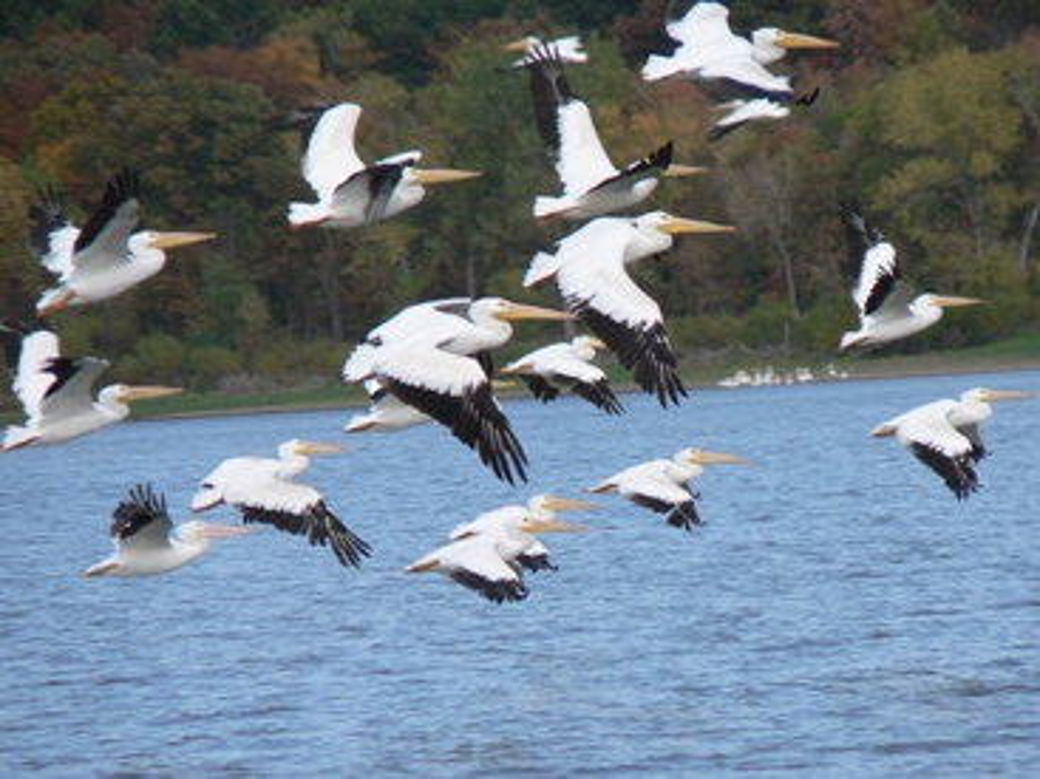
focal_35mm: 432
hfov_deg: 4.6
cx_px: 520
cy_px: 390
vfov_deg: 3.4
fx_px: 12975
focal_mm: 72
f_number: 3.6
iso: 80
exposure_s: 1/500
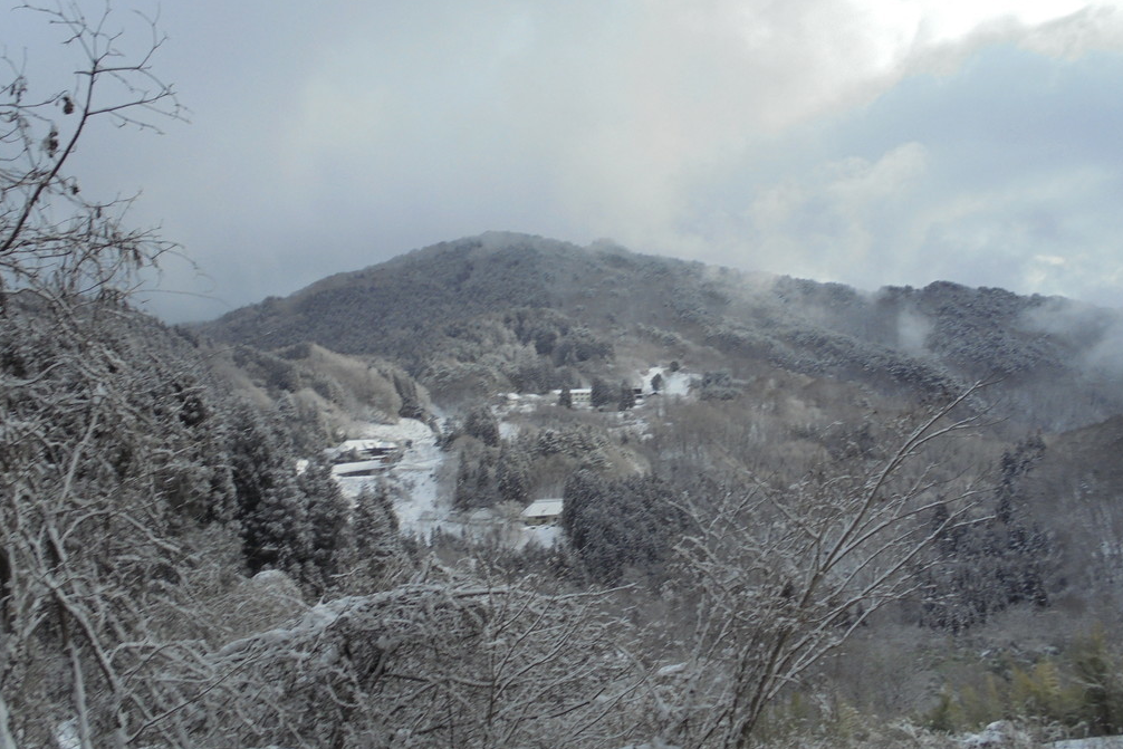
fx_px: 1123
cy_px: 344
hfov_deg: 53.1
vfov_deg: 36.9
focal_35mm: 36
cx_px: 564
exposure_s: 1/100
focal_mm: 6.1
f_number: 12.5
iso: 100
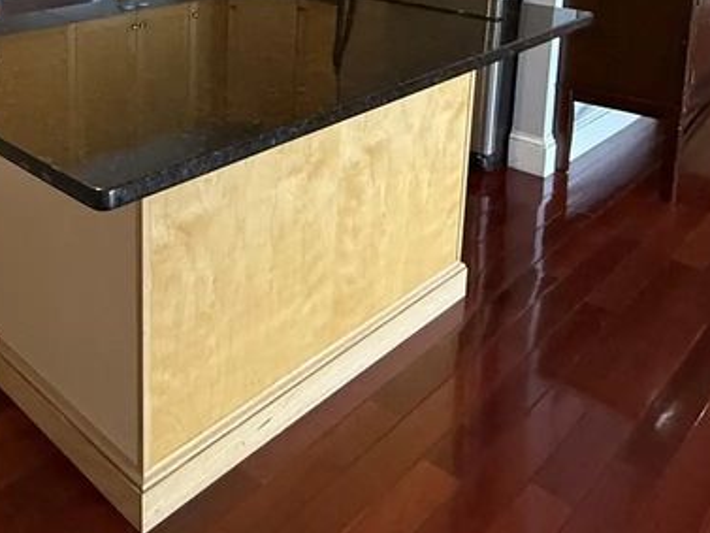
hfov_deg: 46.7
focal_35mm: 38
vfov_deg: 34.1
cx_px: 154
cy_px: -9
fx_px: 780
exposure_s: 1/60
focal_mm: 2.22
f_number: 2.2
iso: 500
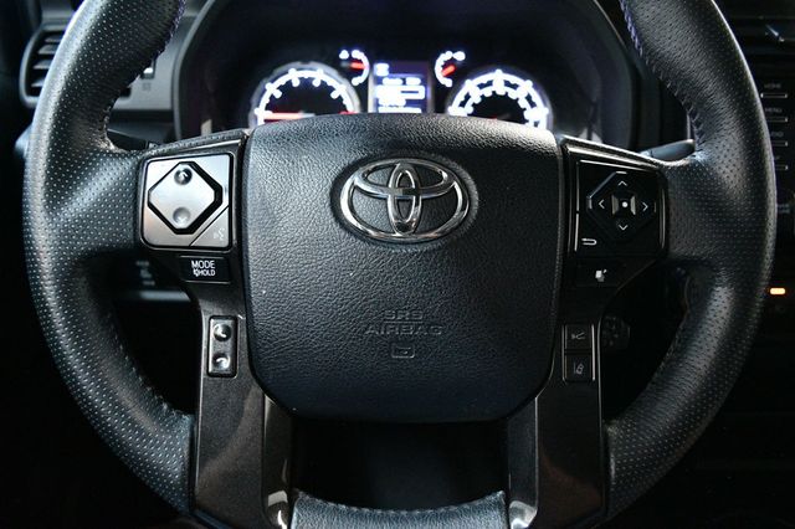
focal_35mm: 27
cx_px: 398
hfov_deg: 67.4
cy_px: 264
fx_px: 596
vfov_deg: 47.9
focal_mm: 18
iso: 6400
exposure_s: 1/60
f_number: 3.5
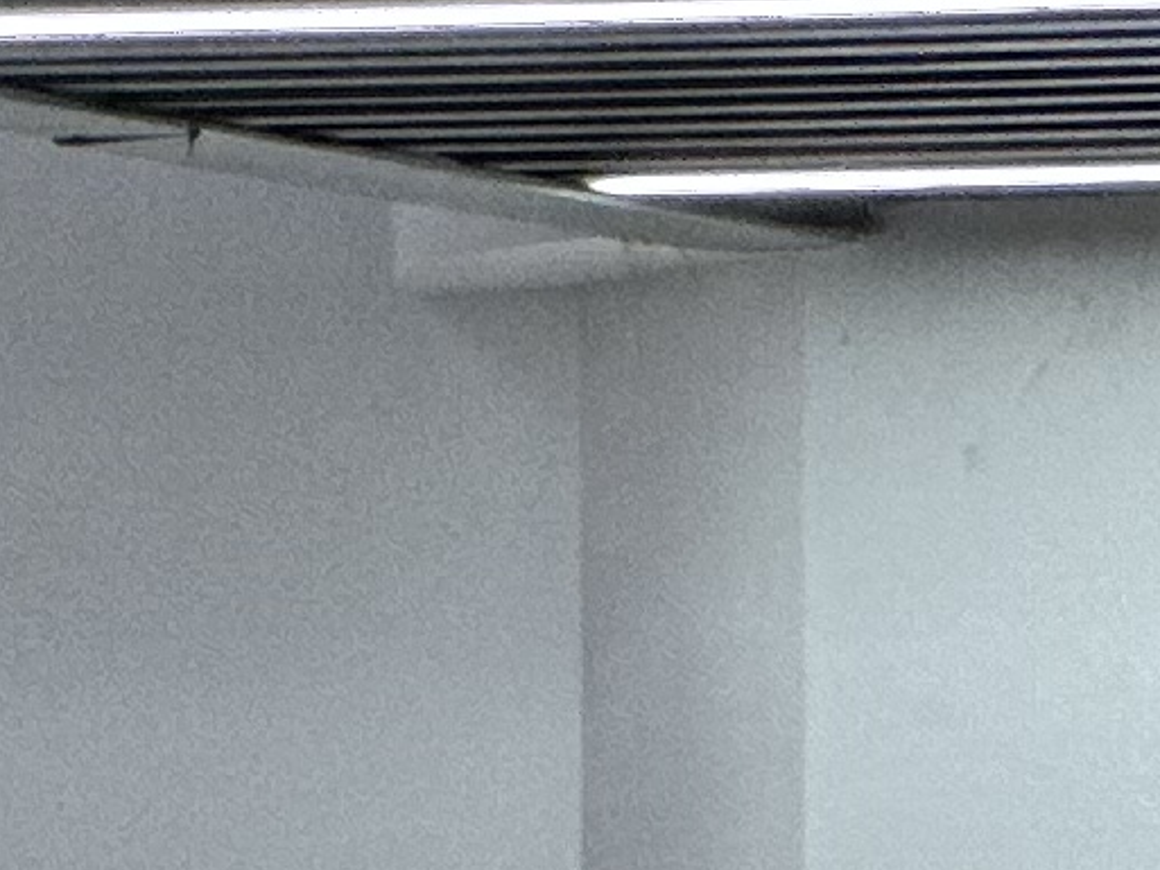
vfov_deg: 2.4
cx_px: 3414
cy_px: 2366
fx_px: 20279
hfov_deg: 3.2
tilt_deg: -0.9
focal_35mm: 605
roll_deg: -0.1
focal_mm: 9
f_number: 2.8
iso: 200
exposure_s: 1/100
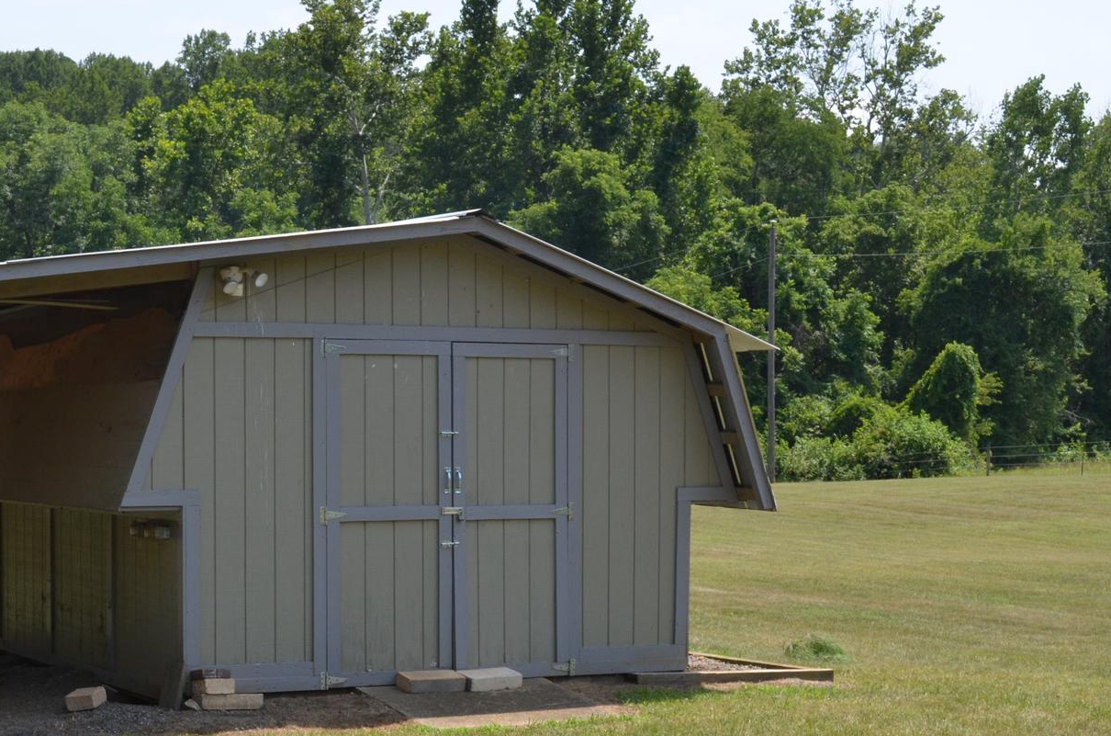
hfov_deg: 30.0
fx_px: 2032
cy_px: 527
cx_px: 267
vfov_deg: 20.4
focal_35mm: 66
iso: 400
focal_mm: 26
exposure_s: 1/400
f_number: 10
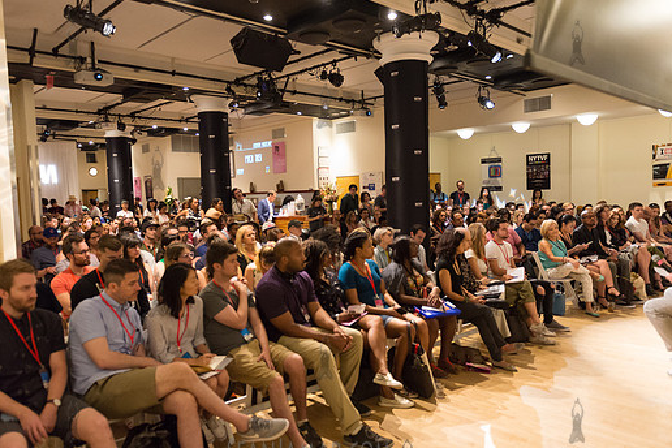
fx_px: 504
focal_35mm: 27
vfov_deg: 47.9
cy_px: 231
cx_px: 324
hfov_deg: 67.4
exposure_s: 1/320
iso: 4000
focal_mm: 24
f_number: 2.8
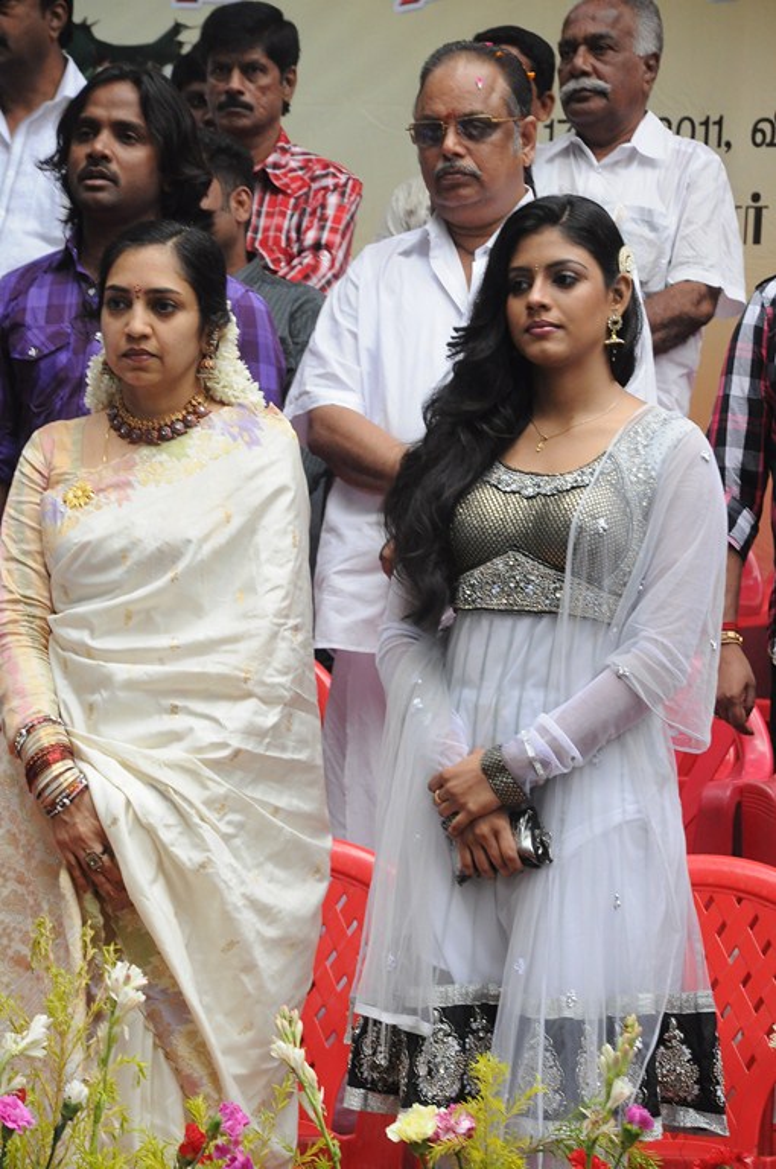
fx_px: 5106
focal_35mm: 158
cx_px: 388
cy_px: 584
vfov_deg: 13.1
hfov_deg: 8.7
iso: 1250
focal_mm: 105
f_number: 11
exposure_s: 1/125
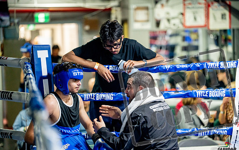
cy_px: 76
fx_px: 671
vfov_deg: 12.7
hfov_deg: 20.2
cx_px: 119
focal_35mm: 103
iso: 4000
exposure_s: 1/800
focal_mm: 100
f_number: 2
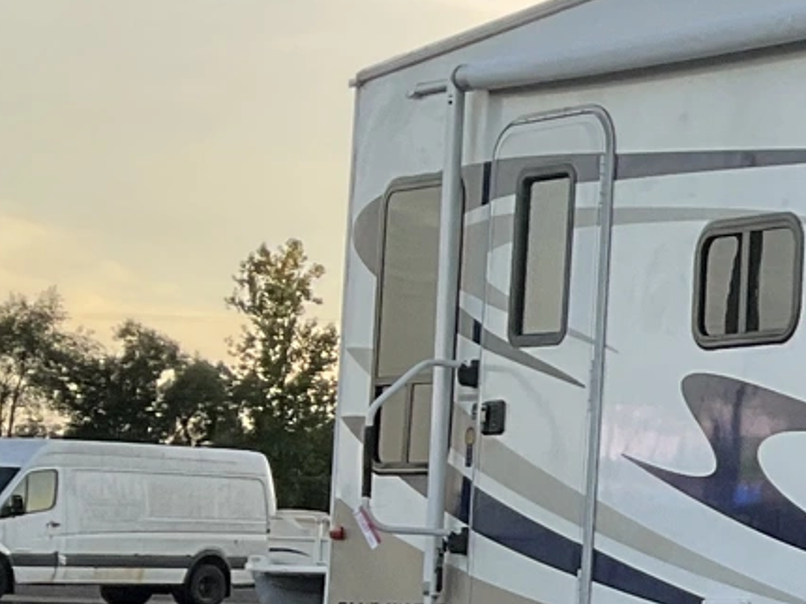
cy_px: 525
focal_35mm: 135
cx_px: 1756
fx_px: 3142
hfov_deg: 12.4
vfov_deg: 10.9
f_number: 1.8
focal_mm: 3
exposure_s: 1/256
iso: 25
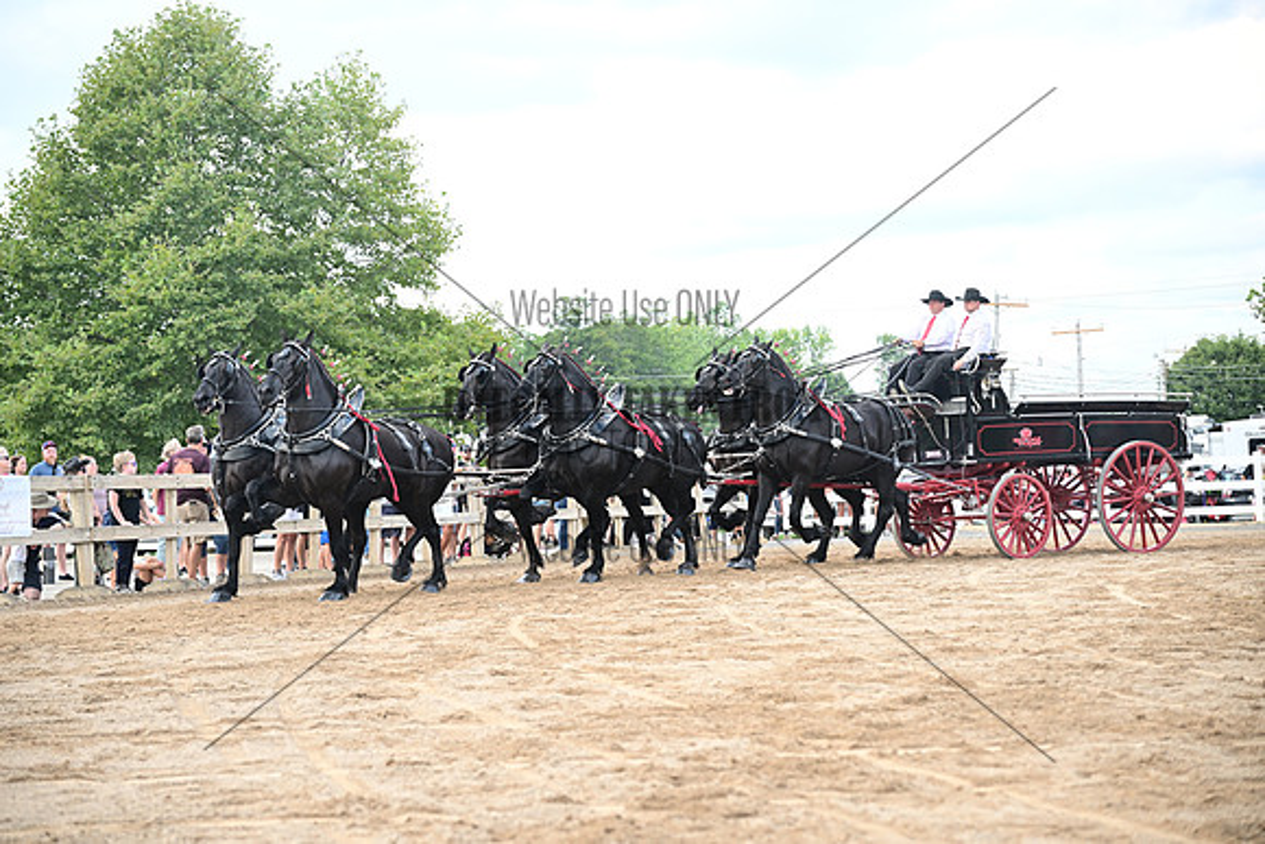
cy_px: 422
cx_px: 632
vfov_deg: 19.2
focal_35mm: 71
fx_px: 2495
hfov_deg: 28.4
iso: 400
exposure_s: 1/516
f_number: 4
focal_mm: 71
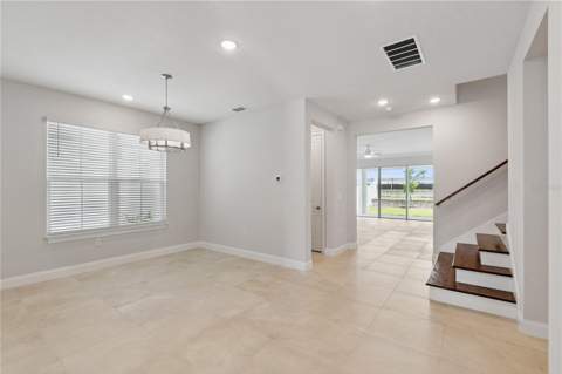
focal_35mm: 16
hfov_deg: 96.8
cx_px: 281
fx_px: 250
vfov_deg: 73.6
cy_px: 187
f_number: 10
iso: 1000
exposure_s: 1/100
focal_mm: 16
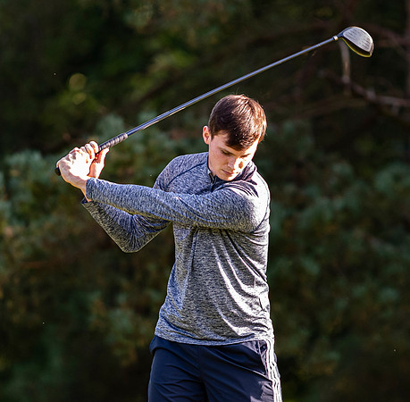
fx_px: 10839
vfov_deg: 2.1
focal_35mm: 817
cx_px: 200
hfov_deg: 2.2
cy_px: 242
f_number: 2.8
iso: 900
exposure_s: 1/1000
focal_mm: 300
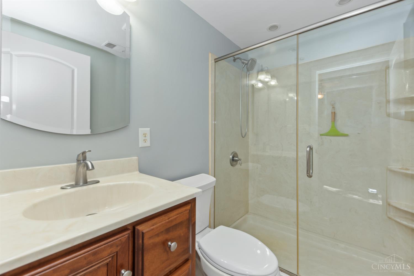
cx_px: 207
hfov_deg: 100.4
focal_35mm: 15
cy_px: 138
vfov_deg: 77.3
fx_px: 172
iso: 400
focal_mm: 15
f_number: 5.6
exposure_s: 1/25
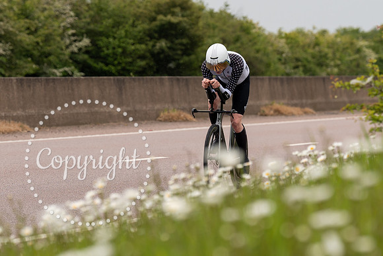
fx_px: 2795
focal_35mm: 263
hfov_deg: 7.8
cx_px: 232
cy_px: 95
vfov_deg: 5.2
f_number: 3.5
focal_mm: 142
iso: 250
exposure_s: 1/1000
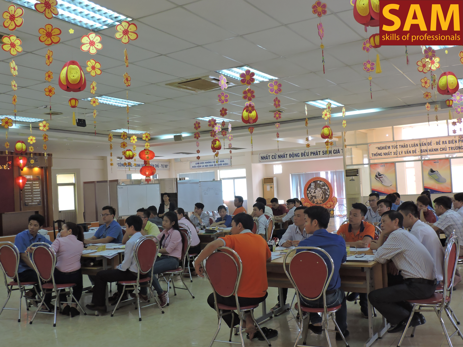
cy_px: 174
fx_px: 468
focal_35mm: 35
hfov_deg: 52.6
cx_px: 232
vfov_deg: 40.7
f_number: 3.3
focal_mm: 6.2
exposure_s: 1/50
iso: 250
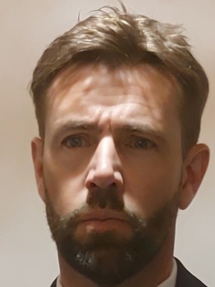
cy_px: 144
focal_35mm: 24
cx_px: 108
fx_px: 199
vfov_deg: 71.6
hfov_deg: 56.8
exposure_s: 1/50
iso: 500
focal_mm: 5.23
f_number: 1.8
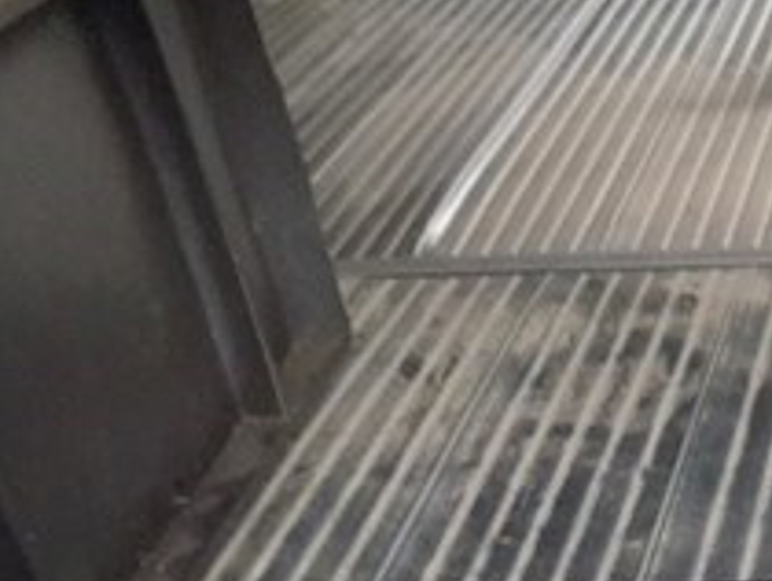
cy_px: 838
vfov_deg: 18.9
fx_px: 1563
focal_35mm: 70
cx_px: 934
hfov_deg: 24.9
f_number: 3.1
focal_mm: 4
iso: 400
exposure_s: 1/20
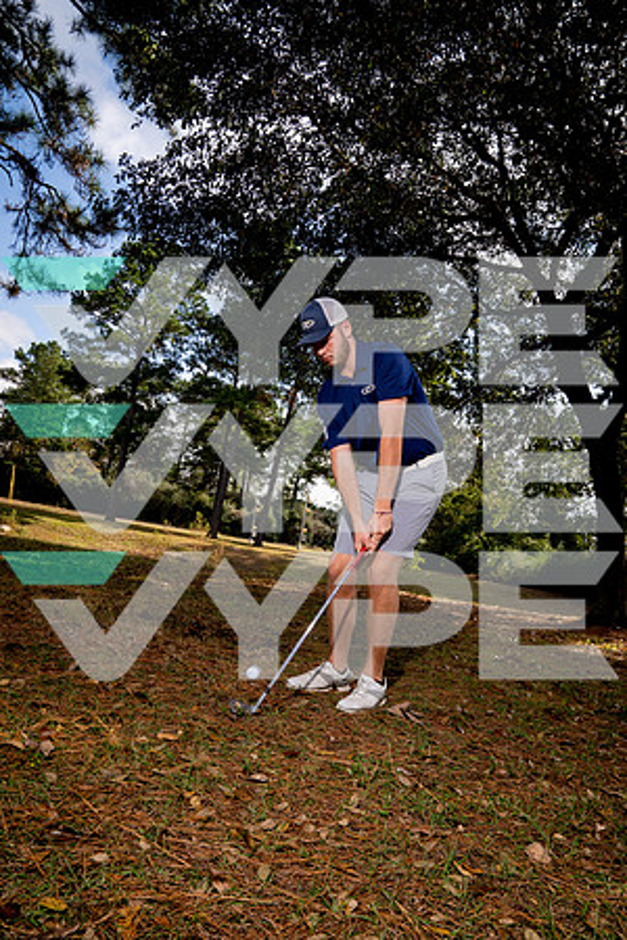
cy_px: 470
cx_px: 314
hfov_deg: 53.1
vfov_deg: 73.7
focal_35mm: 24
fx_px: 627
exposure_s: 1/250
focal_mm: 24
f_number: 8
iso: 160
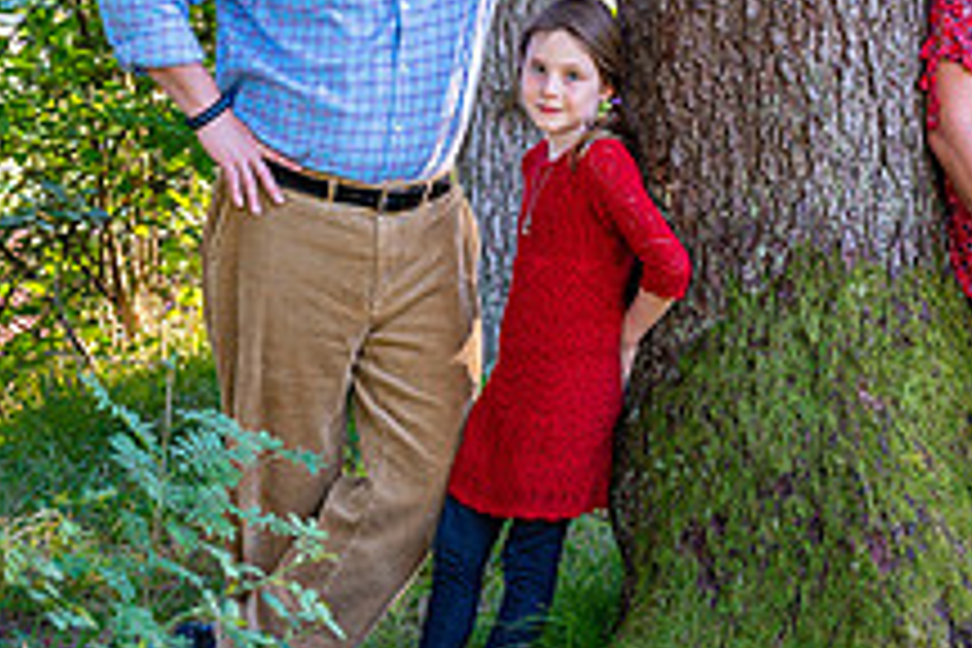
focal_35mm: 136
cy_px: 280
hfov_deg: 14.9
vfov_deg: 10.1
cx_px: 846
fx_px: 3672
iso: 200
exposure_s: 1/60
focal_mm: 46
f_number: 4
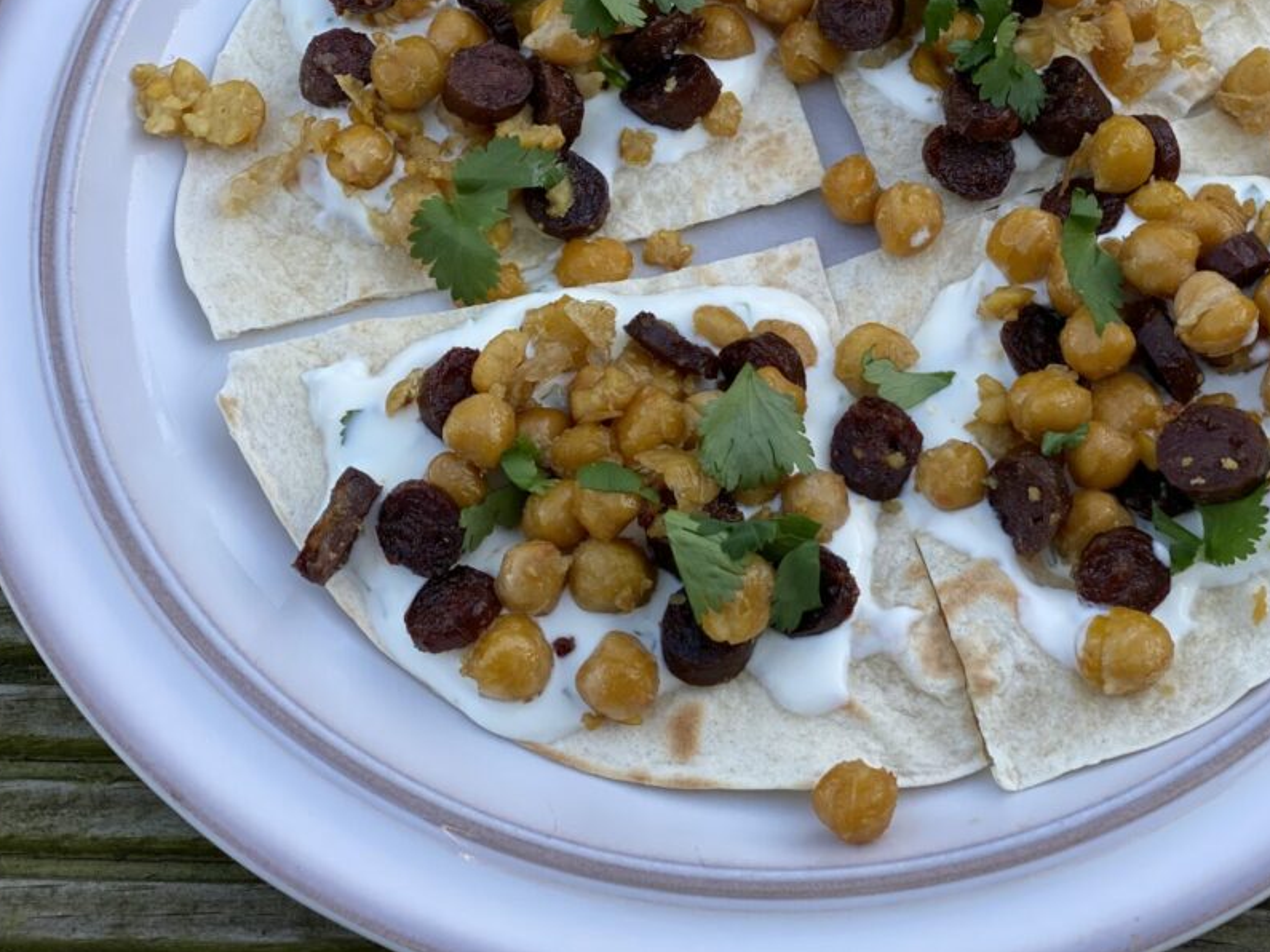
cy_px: 347
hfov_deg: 28.9
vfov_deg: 21.9
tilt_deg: -63.6
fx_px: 2458
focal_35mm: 67
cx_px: 794
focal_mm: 6
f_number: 2
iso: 20
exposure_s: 1/122
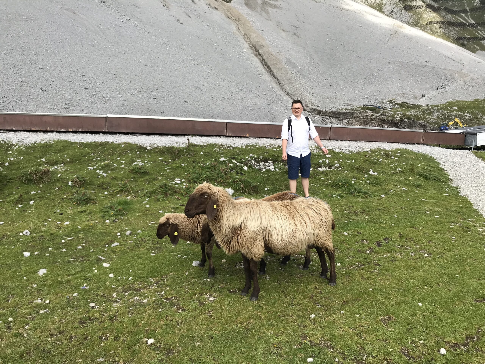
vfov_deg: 49.7
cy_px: 182
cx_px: 242
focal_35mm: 28
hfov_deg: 63.4
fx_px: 392
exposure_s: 1/1008
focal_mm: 3.99
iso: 20
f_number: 1.8
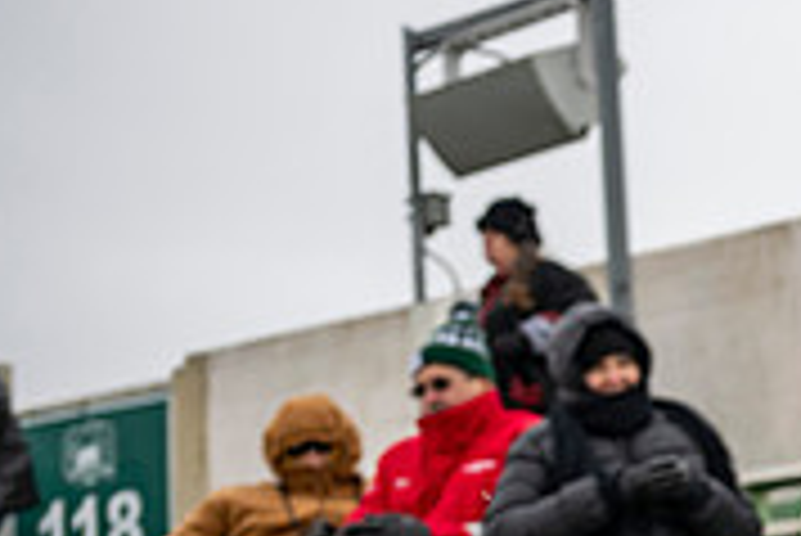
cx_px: 1166
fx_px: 1737
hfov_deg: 22.0
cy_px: 462
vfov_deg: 17.3
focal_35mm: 78
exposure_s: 1/500
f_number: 2.8
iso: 160
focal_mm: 24
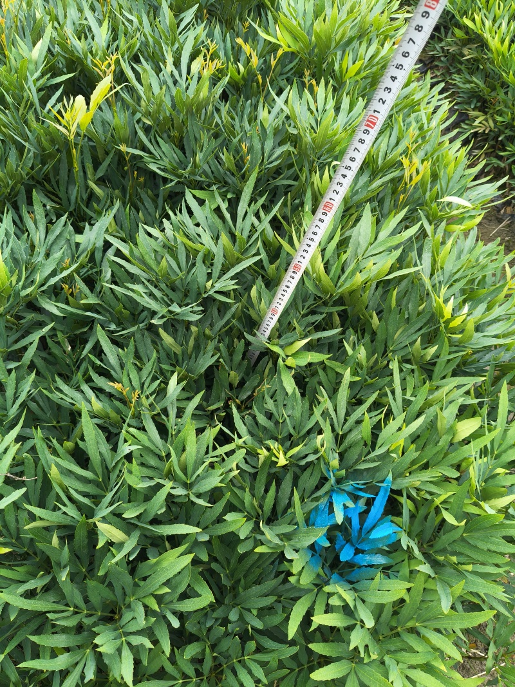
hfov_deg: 53.1
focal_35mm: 26
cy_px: 344
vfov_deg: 67.3
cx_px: 258
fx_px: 516
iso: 250
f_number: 1.8
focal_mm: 4.84
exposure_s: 1/100
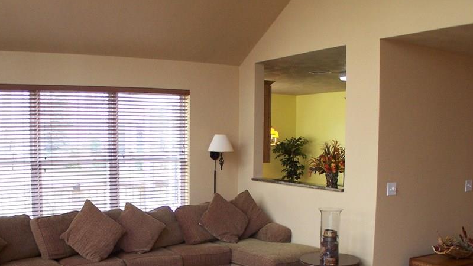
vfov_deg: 22.3
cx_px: 210
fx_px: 665
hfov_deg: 39.1
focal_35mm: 53
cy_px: 212
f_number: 2.8
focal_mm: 6.3
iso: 140
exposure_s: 1/30
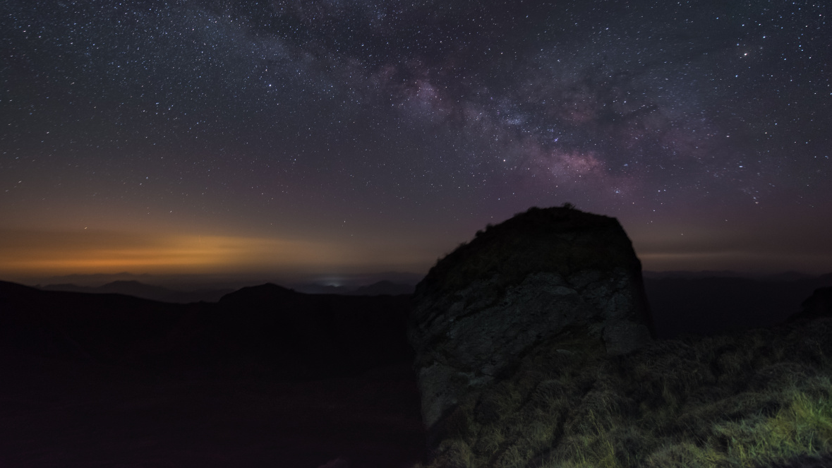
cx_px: 411
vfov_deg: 66.5
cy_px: 190
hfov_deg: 99.4
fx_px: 353
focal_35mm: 16
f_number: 2.8
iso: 2500
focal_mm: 15
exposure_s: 20
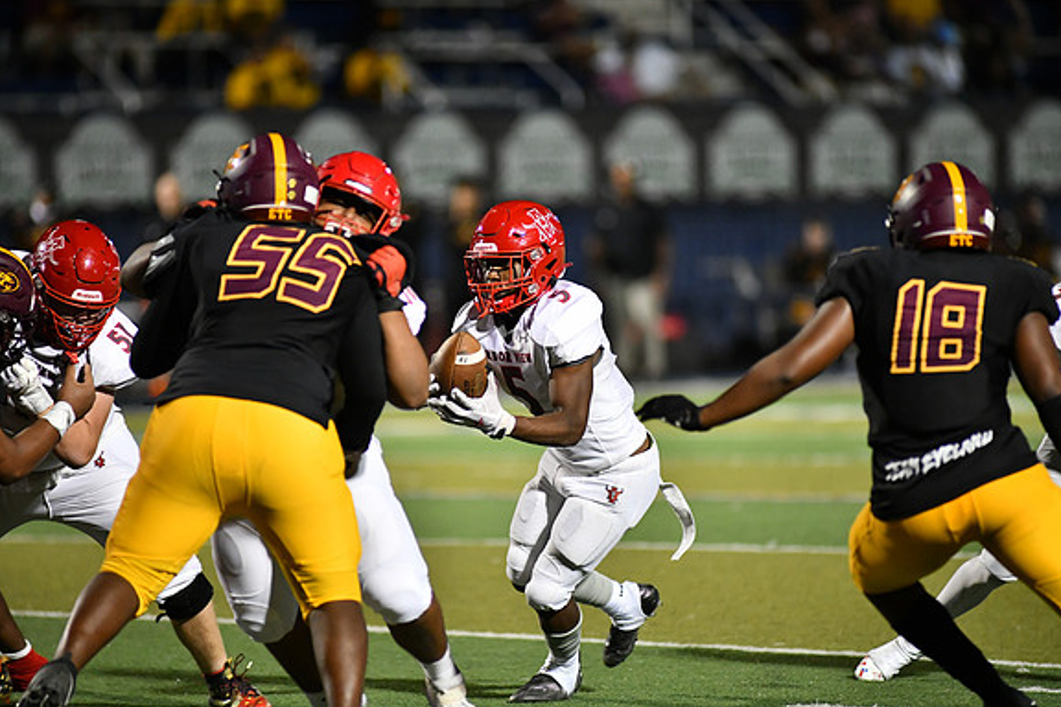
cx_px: 532
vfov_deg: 4.6
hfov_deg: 6.8
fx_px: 8900
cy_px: 353
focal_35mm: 302
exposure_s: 1/1000
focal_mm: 300
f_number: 2.8
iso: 4500
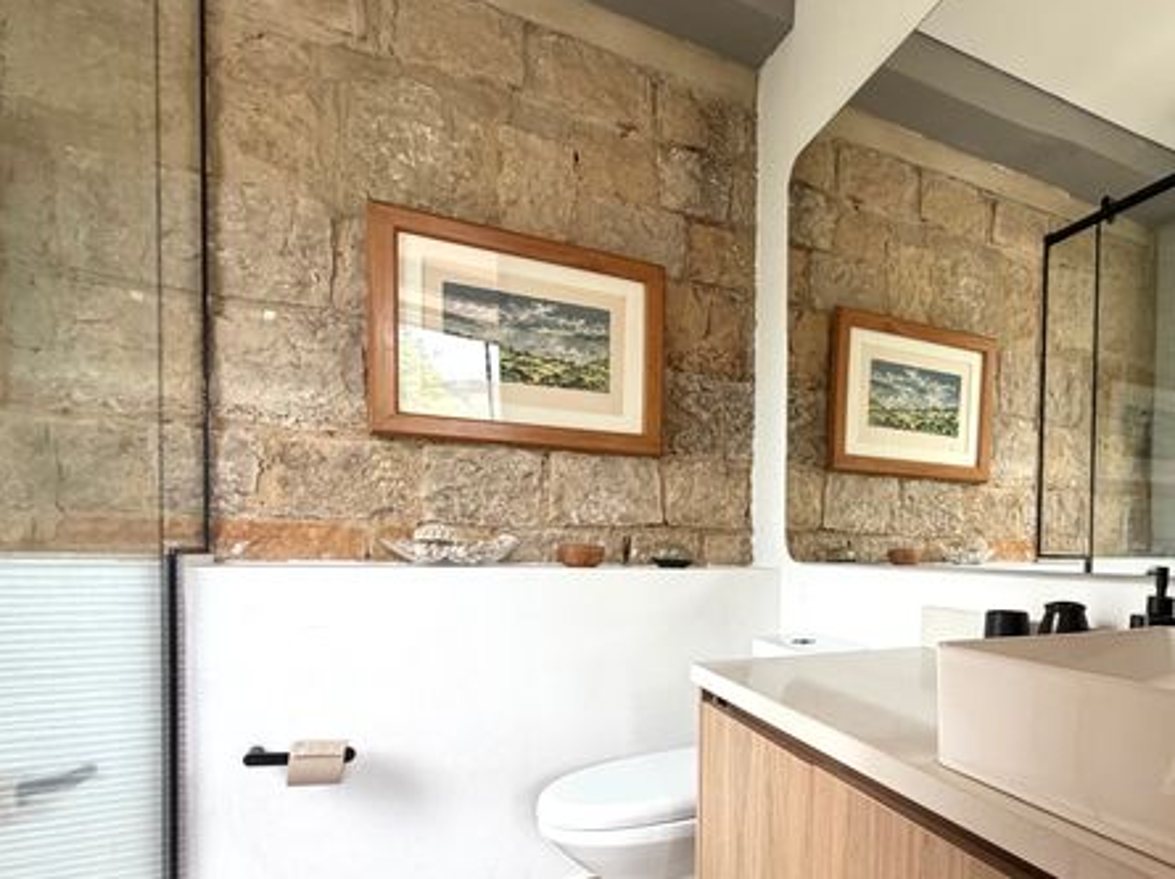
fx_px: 712
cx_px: 873
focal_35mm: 21
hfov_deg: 73.8
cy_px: 568
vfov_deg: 62.2
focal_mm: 2.22
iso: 160
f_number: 2.2
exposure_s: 1/121
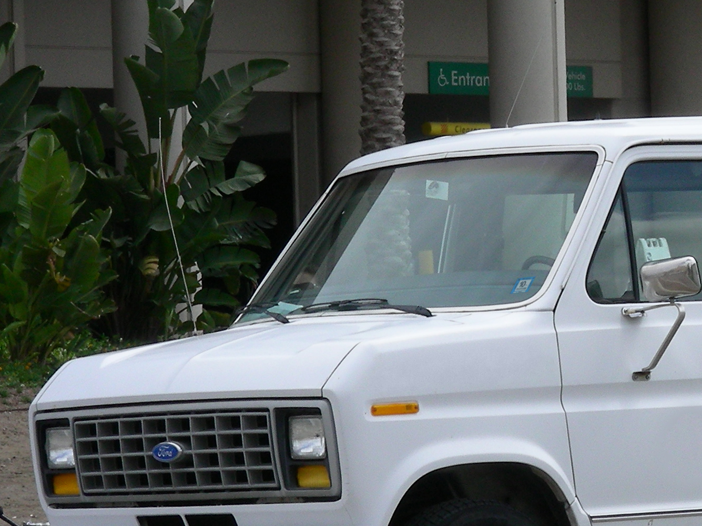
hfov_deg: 7.3
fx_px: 5475
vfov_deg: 5.5
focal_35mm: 270
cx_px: 708
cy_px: 383
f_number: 5.6
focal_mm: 21.3
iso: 50
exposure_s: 1/474
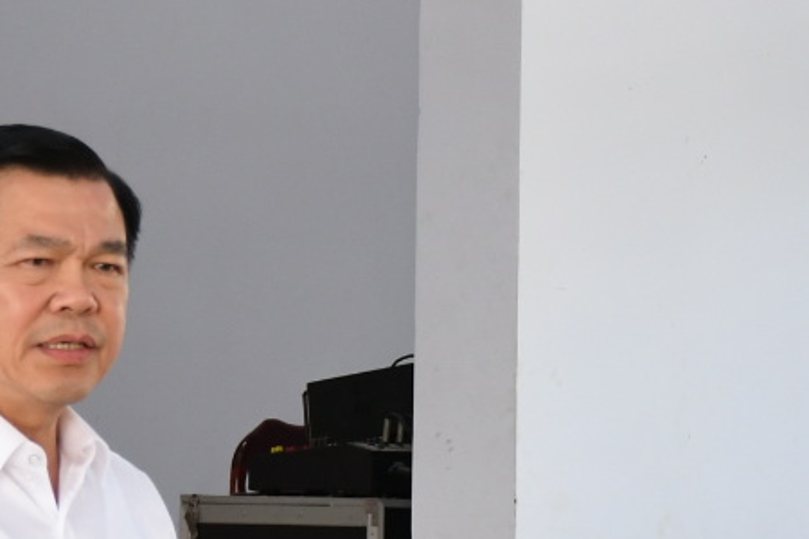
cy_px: 298
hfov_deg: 7.3
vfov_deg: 4.9
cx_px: -76
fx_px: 6314
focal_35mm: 281
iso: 800
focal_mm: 52
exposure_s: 1/100
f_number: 5.6
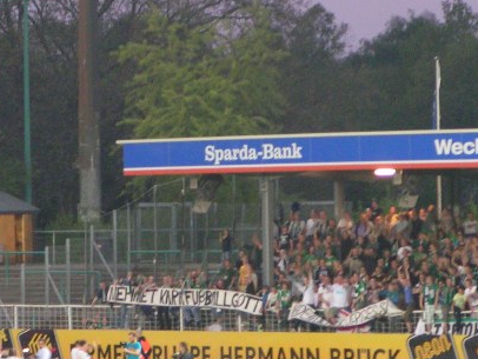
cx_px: 115
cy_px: 175
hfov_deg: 6.4
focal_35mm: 309
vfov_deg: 4.8
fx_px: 4269
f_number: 3.5
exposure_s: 1/25
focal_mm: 24
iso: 200
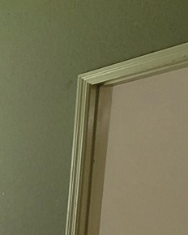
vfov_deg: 24.9
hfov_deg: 12.5
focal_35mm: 70
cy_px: 268
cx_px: -335
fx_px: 487
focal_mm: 2.2
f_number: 2.2
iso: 160
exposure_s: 1/60
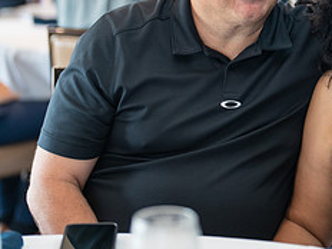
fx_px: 1161
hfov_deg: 16.1
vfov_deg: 12.2
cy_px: 81
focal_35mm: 121
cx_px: 300
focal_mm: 50
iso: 250
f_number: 1.2
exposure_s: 1/320
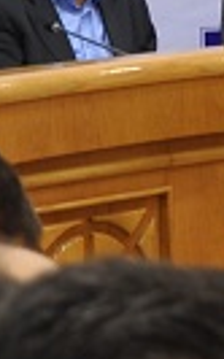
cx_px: 961
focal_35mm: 345
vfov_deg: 6.1
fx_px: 3373
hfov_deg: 3.6
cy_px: -86
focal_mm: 30
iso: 400
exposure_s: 1/15
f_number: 4.2
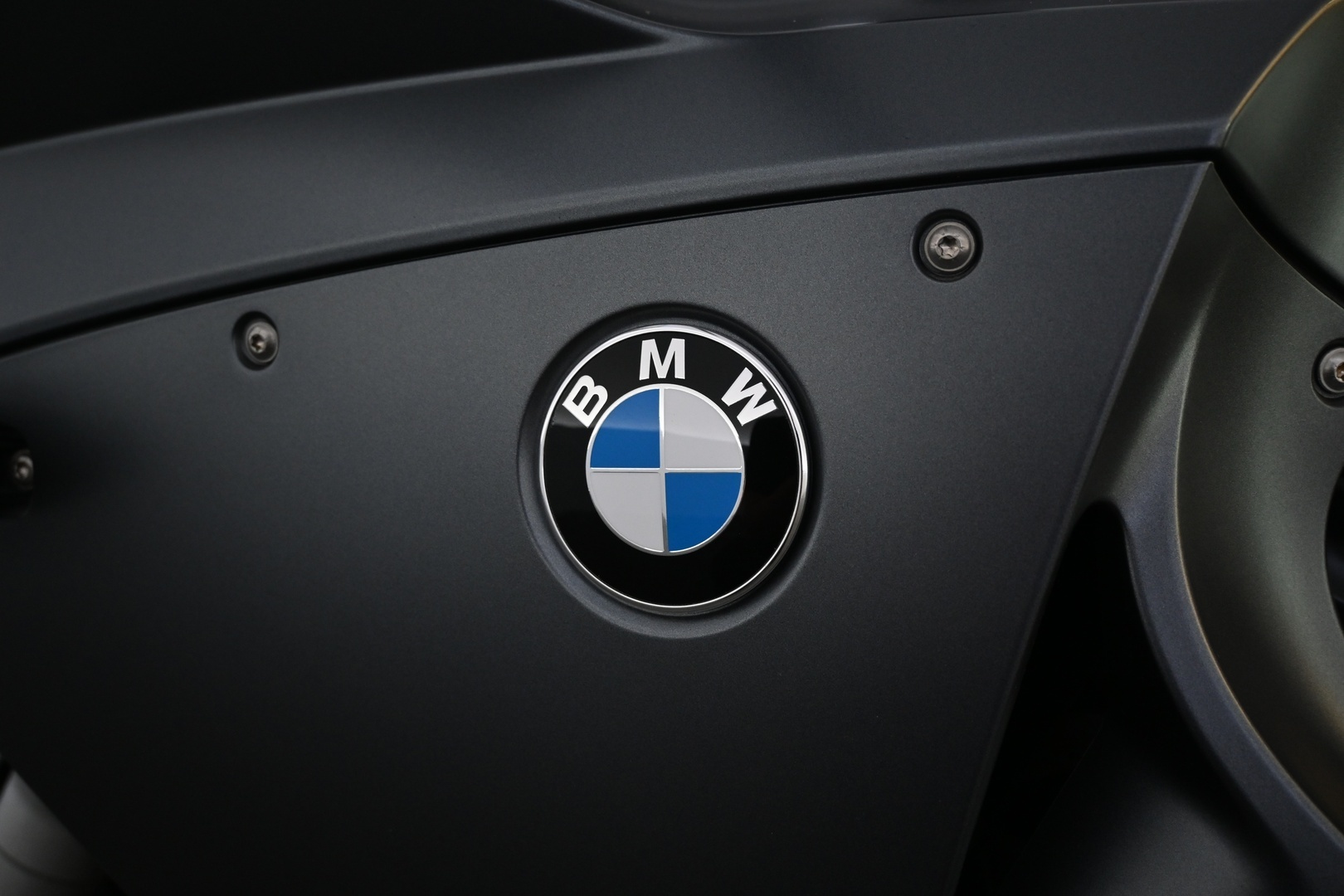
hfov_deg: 51.3
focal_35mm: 38
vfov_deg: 35.5
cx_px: 672
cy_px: 448
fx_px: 1400
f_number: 4.2
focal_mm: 25
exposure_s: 1/40
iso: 1100
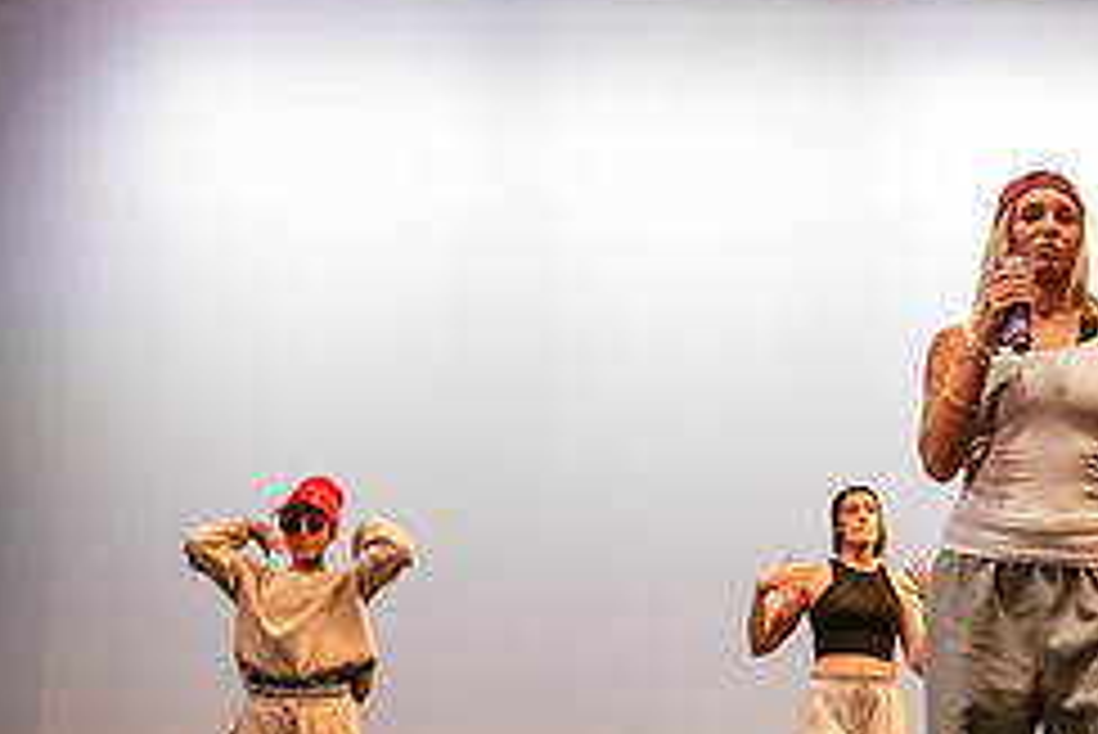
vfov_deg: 17.9
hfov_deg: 25.5
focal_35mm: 76
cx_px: 1053
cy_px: 516
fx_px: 2319
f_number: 3.5
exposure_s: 1/320
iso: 4000
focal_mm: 32
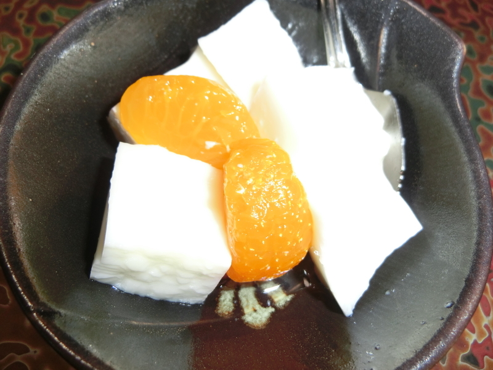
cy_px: 185
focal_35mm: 24
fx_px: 342
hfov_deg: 71.6
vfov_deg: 56.8
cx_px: 246
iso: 80
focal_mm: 4.24
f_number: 3
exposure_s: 1/100
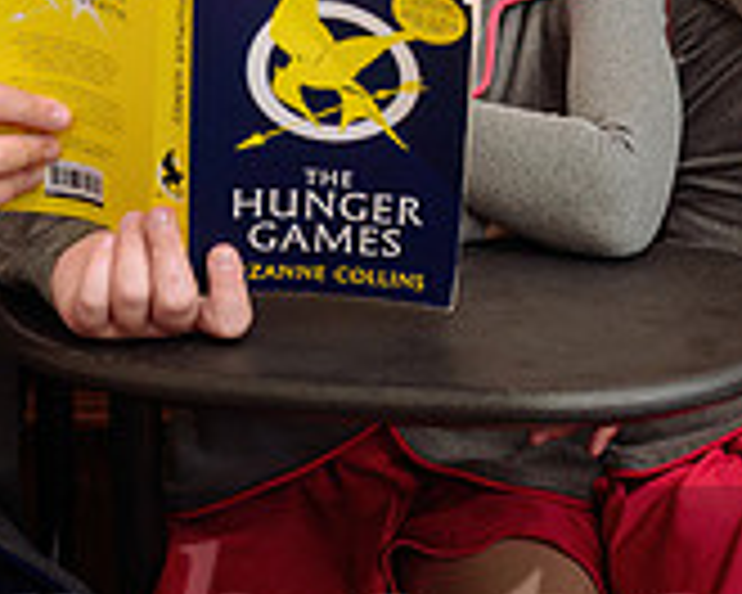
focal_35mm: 104
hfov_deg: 17.9
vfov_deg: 14.3
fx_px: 2284
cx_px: 776
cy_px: -124
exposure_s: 1/125
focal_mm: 27
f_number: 3.2
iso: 500
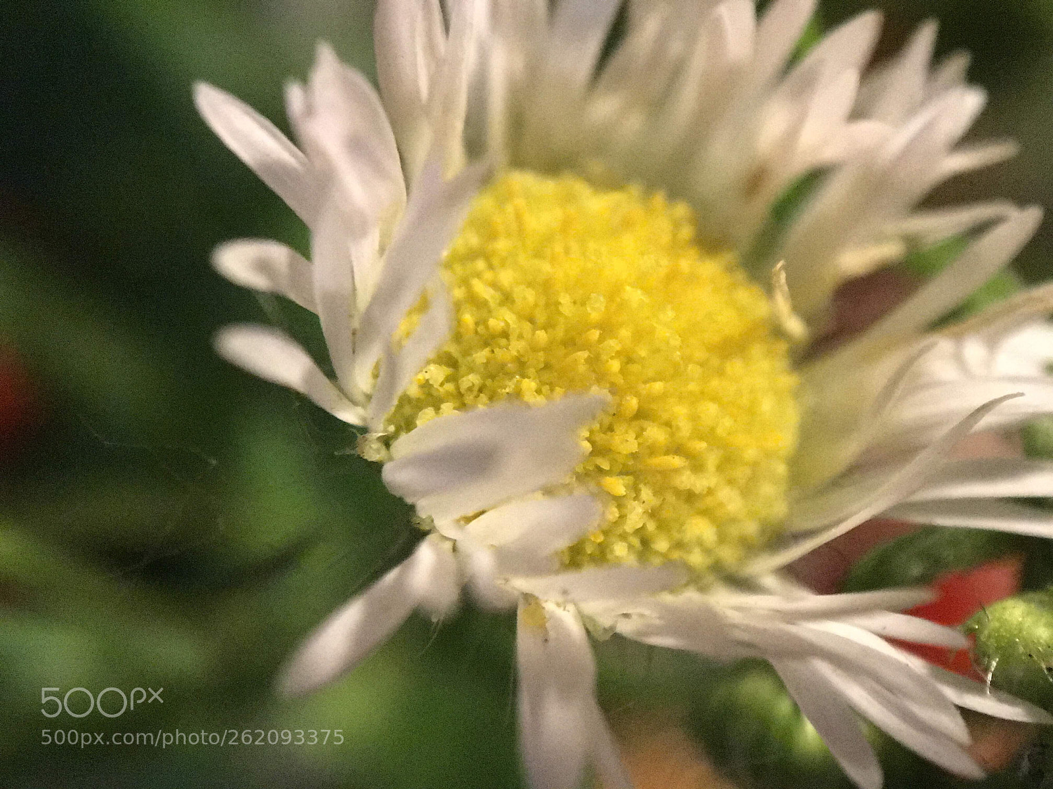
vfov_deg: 25.7
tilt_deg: -28.3
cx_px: 526
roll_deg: +1.8
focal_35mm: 57
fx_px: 1734
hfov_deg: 33.8
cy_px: 394
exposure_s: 1/50
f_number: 2.8
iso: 640
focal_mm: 6.6
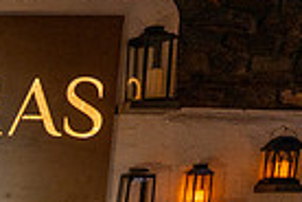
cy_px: 392
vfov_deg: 12.2
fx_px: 847
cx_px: -269
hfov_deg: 16.4
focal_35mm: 101
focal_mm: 24
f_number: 2.8
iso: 800
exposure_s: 1/100
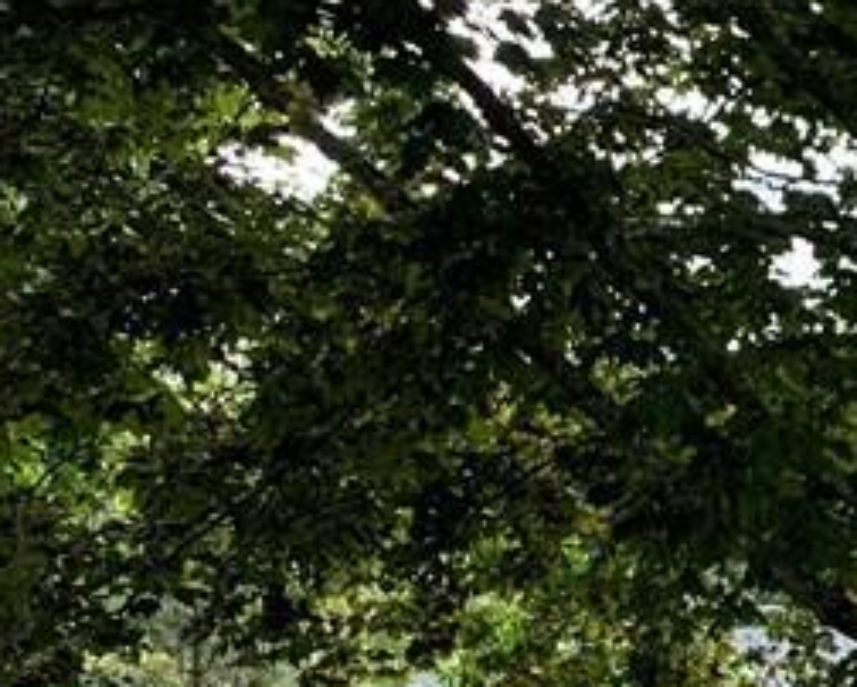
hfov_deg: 15.4
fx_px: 2615
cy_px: 949
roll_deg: -0.4
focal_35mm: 103
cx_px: 1649
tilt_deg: -1.0
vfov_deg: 14.2
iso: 32
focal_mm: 4.25
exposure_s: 1/121
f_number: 1.8
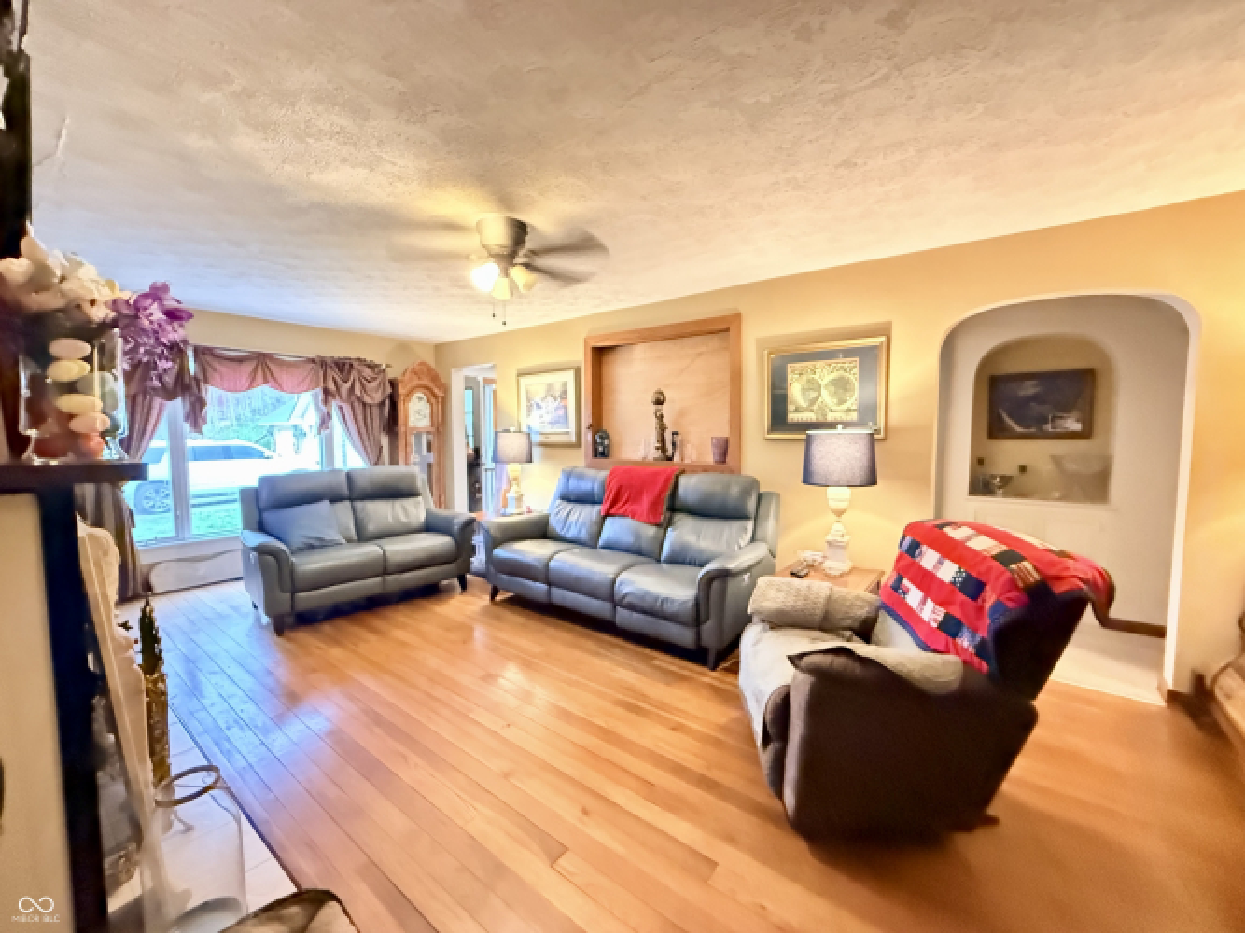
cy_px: 466
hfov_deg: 102.1
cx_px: 622
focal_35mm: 14
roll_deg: +0.2
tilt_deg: -3.3
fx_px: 503
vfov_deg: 85.7
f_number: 2.2
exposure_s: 1/30
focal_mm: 2.22
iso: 2000
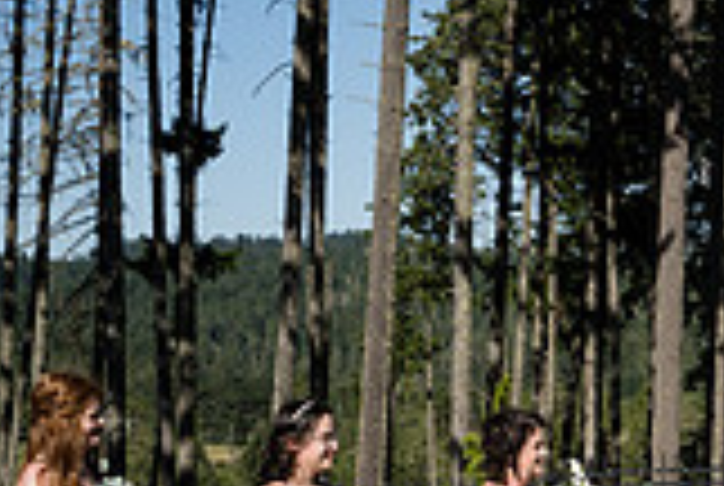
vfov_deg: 13.1
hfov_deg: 17.4
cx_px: 1129
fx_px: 2095
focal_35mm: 104
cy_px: 470
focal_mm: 28
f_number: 4.5
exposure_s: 1/800
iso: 100
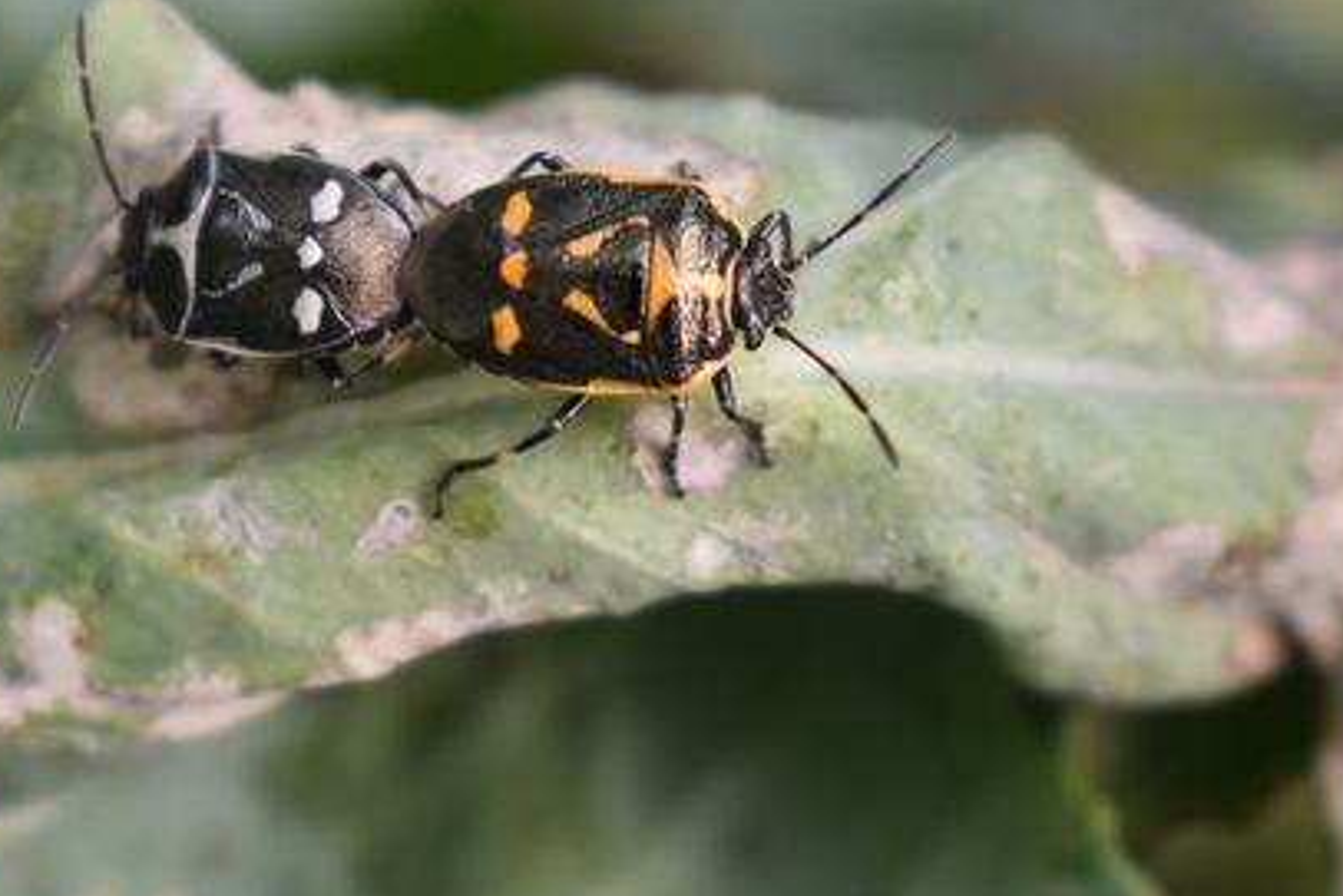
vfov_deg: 7.0
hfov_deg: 10.5
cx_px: 533
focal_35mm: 195
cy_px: 192
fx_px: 7284
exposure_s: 1/200
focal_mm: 55
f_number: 7.1
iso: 400
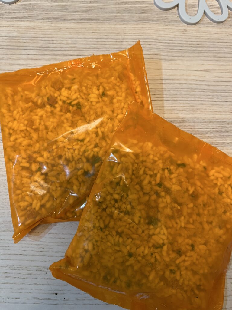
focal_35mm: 26
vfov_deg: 67.3
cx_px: 116
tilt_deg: -78.3
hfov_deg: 53.1
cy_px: 155
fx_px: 232
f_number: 1.6
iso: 125
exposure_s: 1/60
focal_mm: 5.1
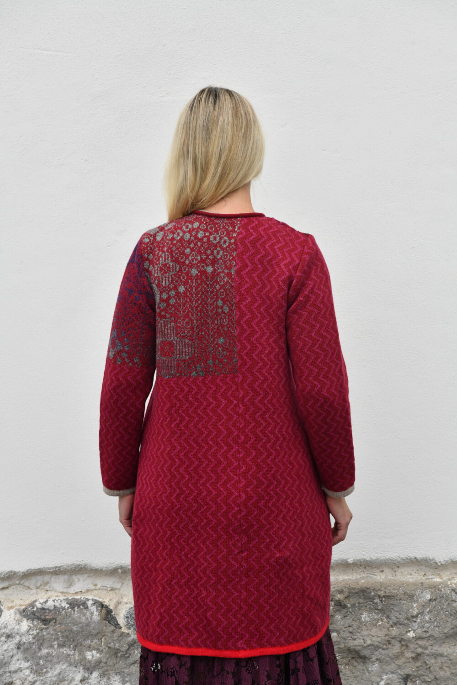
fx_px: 1333
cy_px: 342
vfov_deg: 28.8
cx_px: 228
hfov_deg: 19.5
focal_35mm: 70
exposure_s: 1/500
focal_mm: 70
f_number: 11
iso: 1600
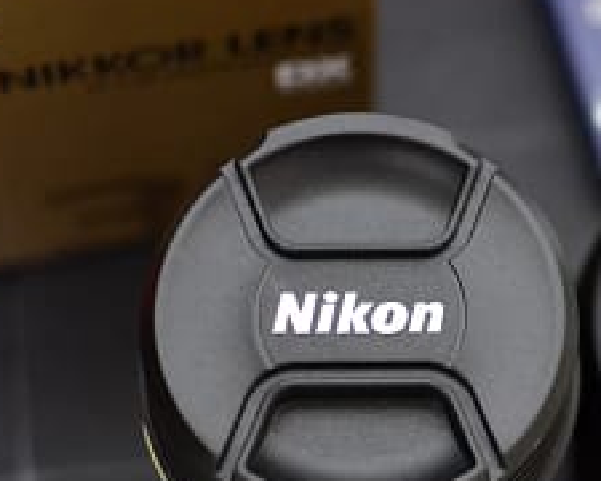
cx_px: 537
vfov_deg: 12.6
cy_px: 331
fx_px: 2173
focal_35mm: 122
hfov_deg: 15.6
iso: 1600
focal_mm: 35
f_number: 2.2
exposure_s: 1/40
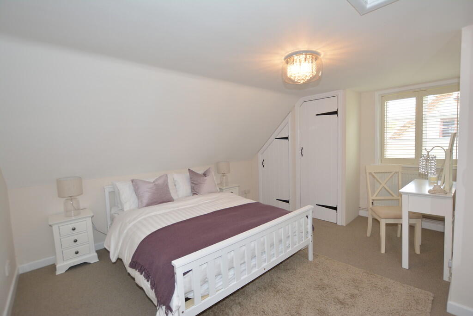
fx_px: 197
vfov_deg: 77.3
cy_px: 158
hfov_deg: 100.4
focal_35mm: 15
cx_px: 236
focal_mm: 10
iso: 220
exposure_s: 1/60
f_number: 4
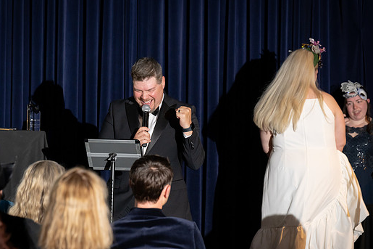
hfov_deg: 12.2
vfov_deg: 8.1
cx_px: 178
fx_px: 1750
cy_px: 133
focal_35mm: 169
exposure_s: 1/200
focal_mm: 150
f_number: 5
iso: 2500
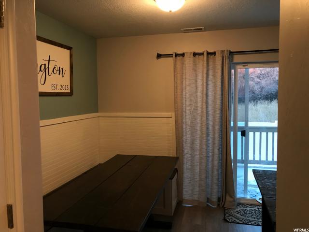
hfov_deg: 63.4
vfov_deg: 49.7
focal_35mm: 28
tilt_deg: -5.5
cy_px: 116
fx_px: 250
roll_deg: +0.4
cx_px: 154
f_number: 1.8
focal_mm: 3.99
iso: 50
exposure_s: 1/15
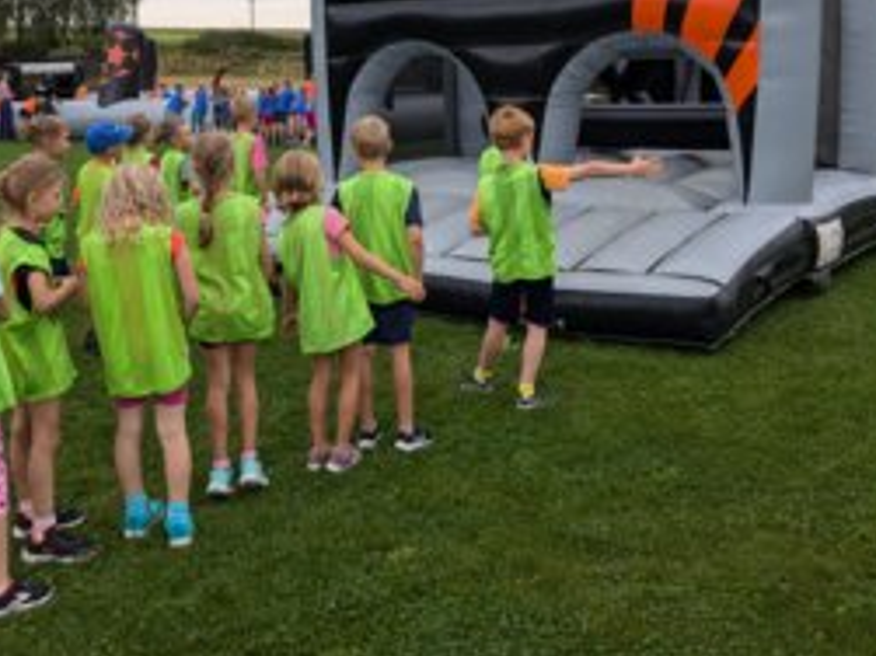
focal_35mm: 43
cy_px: 154
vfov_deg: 32.8
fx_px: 1088
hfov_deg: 43.8
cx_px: 394
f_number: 1.73
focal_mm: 4.38
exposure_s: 1/557
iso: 64
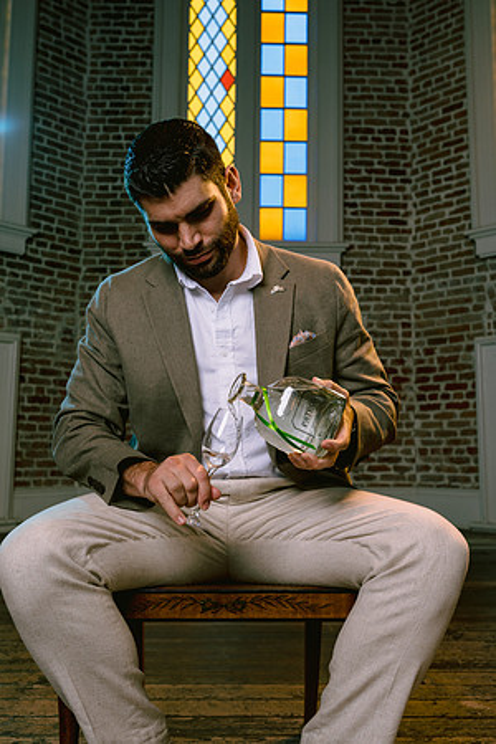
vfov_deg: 54.4
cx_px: 248
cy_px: 372
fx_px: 723
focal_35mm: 35
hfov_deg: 37.9
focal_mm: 35
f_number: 5.6
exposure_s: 1/160
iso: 200
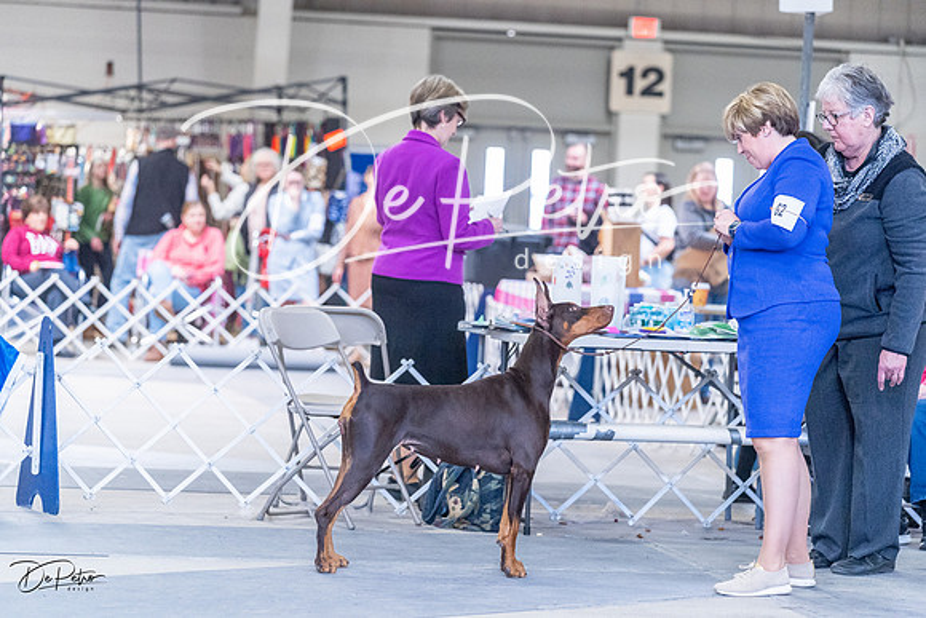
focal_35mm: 140
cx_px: 463
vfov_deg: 9.8
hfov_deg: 14.7
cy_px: 309
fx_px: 3602
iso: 6400
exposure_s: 1/320
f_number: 4
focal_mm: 140
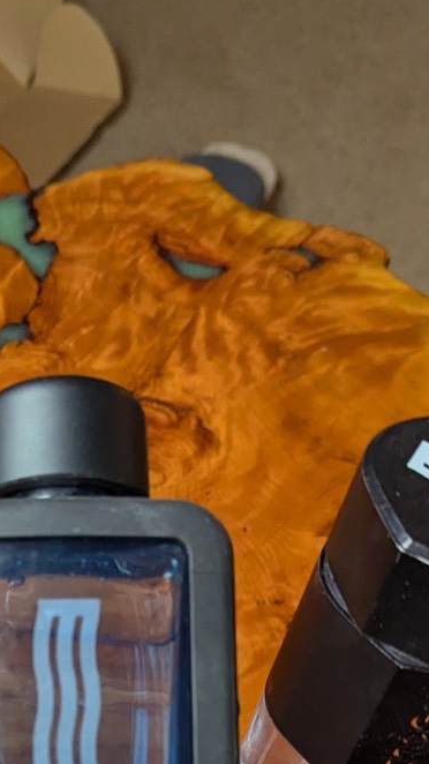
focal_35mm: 63
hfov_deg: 18.2
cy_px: 811
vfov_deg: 30.3
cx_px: -67
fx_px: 1275
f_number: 1.85
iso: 689
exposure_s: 1/241
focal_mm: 6.81
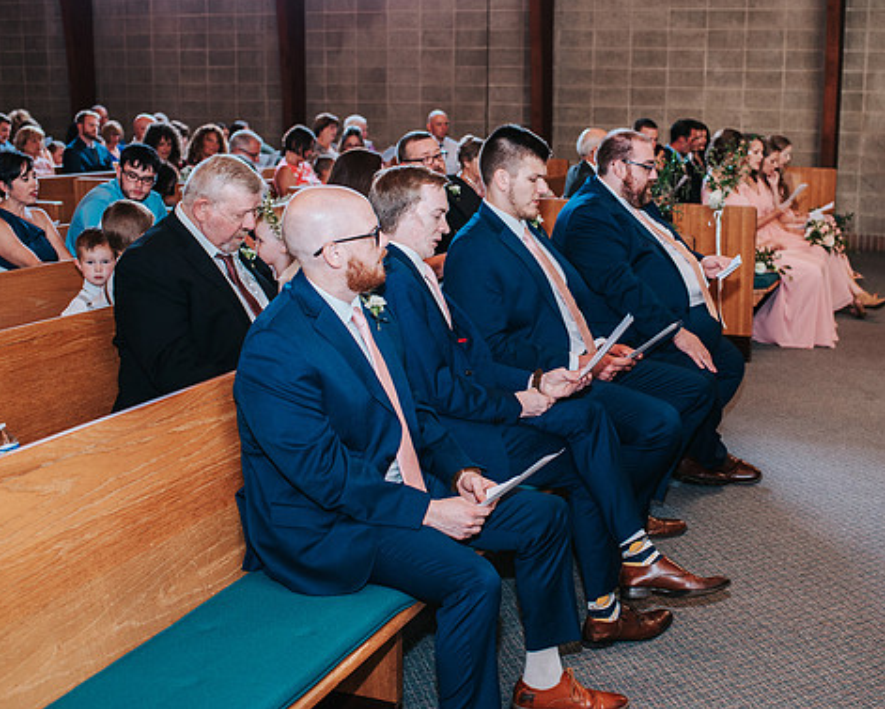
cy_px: 321
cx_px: 556
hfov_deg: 40.8
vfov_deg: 33.4
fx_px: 1179
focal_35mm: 45
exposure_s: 1/125
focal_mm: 35
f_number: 3.2
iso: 1000
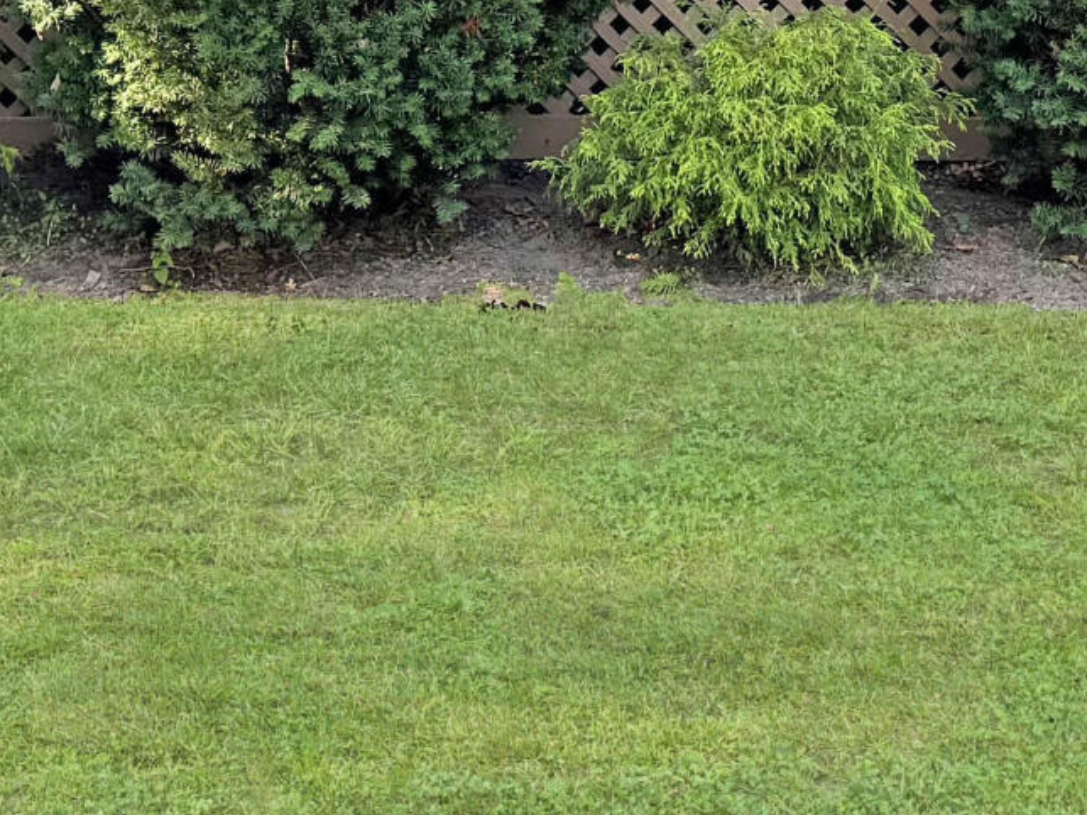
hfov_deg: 17.5
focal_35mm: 112
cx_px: 828
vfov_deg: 11.7
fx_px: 3516
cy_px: -857
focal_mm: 6.76
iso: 80
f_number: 1.78
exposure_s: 1/121
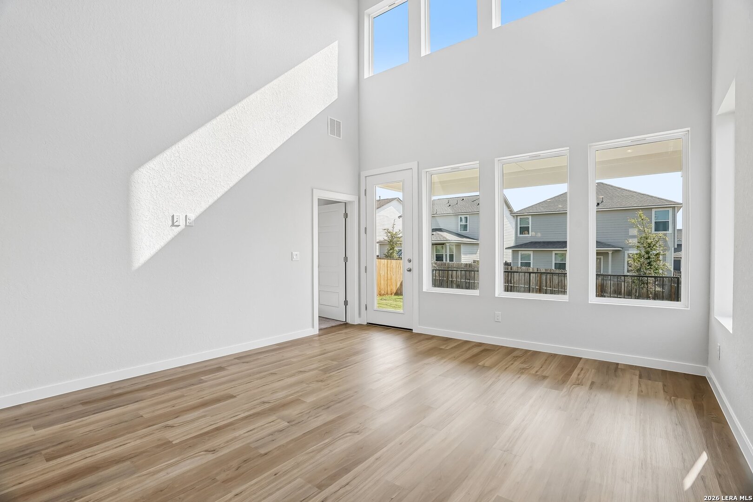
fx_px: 335
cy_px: 251
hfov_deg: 96.7
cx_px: 376
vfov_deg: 73.7
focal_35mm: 16
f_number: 8
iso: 400
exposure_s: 1/125
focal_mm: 16
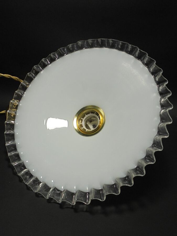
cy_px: 118
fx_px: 232
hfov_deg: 41.8
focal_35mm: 34
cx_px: 88
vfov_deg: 54.0
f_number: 4
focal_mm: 6.1
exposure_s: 1/100
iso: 100
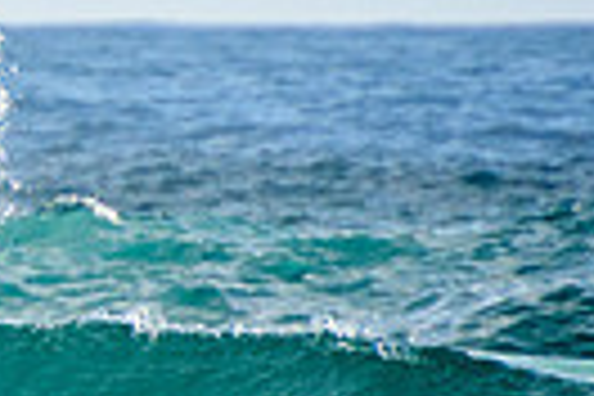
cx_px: -670
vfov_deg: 0.5
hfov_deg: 0.8
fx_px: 44101
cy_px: 182
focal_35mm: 2673
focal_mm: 400
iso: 320
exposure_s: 1/2000
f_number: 5.6
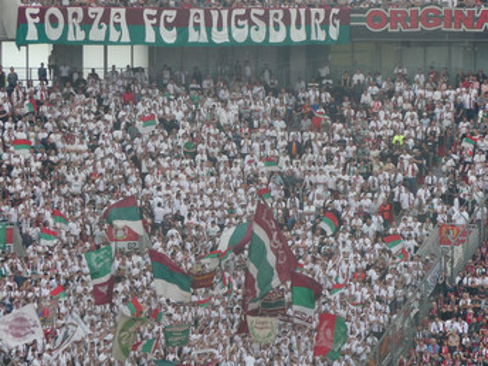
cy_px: 182
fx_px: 3017
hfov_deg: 9.2
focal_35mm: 214
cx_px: 221
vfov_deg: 6.9
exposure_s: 1/80
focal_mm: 20.6
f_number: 5.1
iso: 100
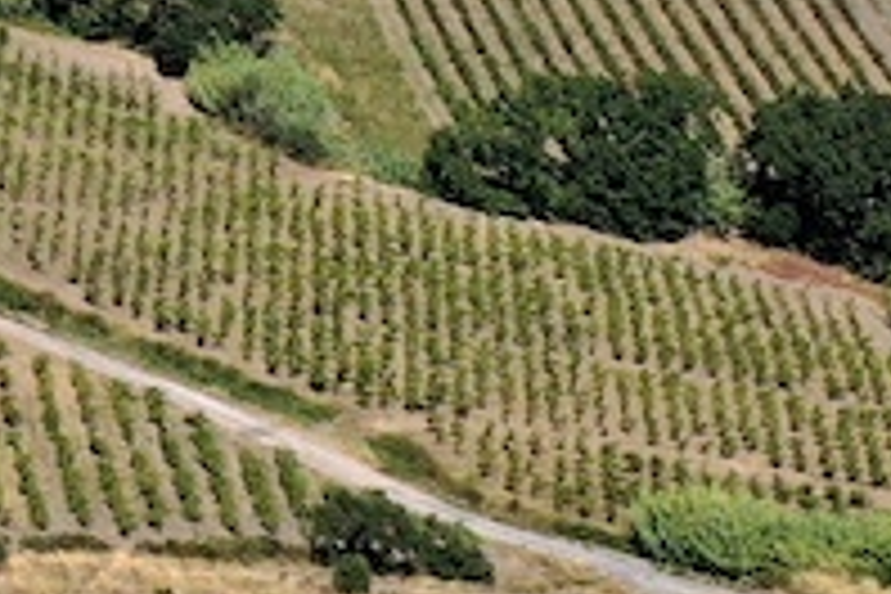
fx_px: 4207
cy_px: -999
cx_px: -1107
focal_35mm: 170
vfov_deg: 7.4
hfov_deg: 10.7
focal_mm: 10.3
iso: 100
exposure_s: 1/80
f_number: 5.6
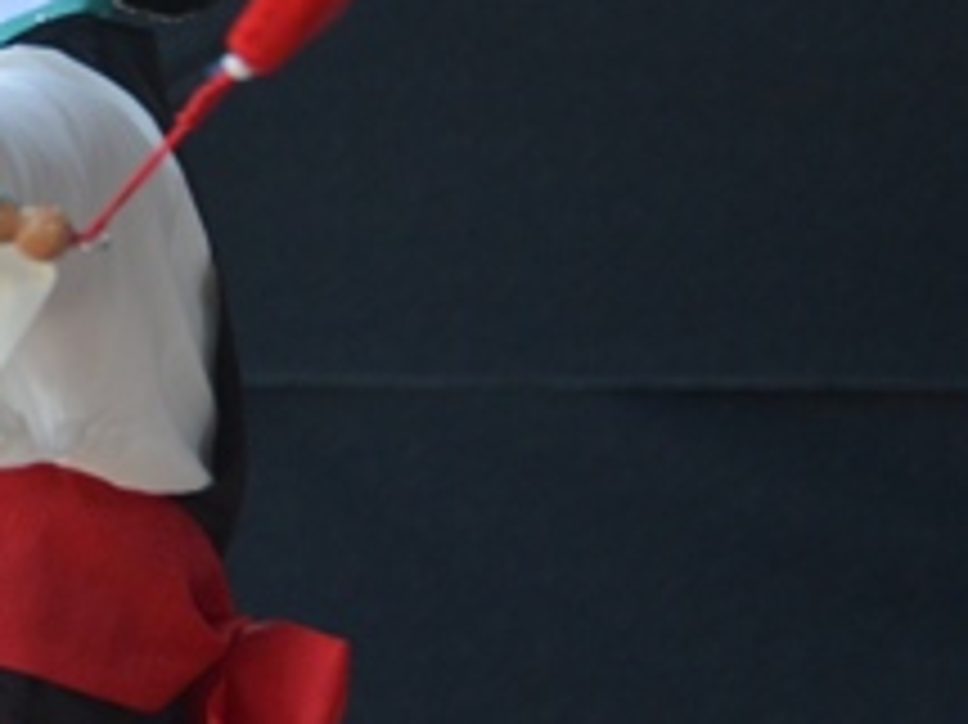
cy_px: 103
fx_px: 8983
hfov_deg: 6.1
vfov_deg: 4.6
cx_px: -131
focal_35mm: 321
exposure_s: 1/800
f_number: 5
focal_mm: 75
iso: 800
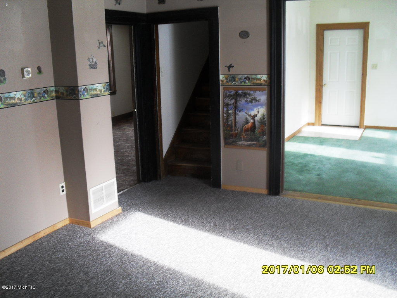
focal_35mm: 35
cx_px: 198
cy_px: 149
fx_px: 401
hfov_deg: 52.6
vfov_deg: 40.7
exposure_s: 1/45
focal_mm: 6.3
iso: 120
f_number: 3.2
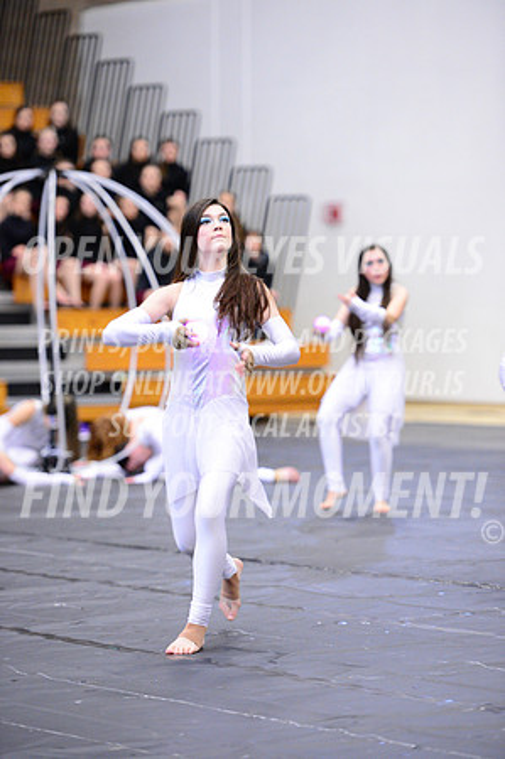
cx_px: 252
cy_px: 380
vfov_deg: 13.7
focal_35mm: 150
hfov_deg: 9.1
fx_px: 3163
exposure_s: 1/250
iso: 6400
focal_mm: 150
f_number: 2.8
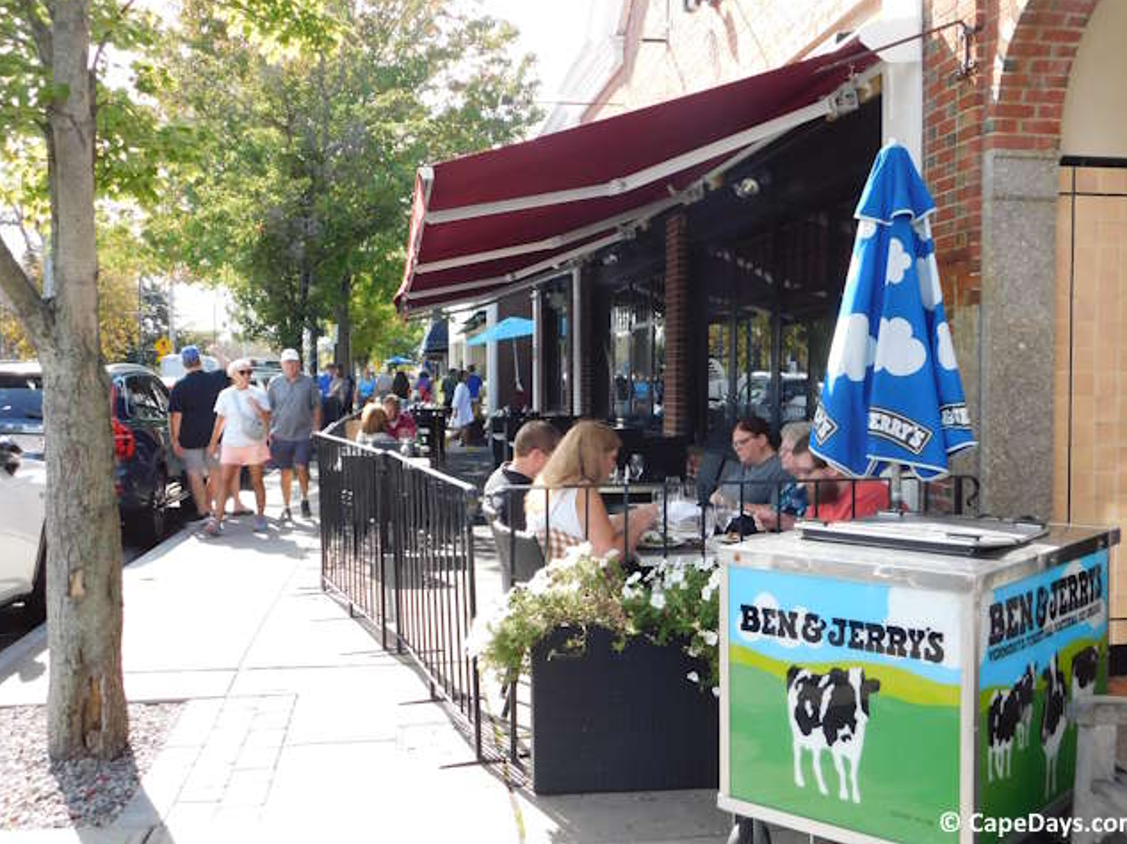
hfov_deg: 50.2
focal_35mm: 37
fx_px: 1204
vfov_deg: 38.6
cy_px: 426
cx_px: 575
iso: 125
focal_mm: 6.3
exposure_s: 1/250
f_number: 3.5
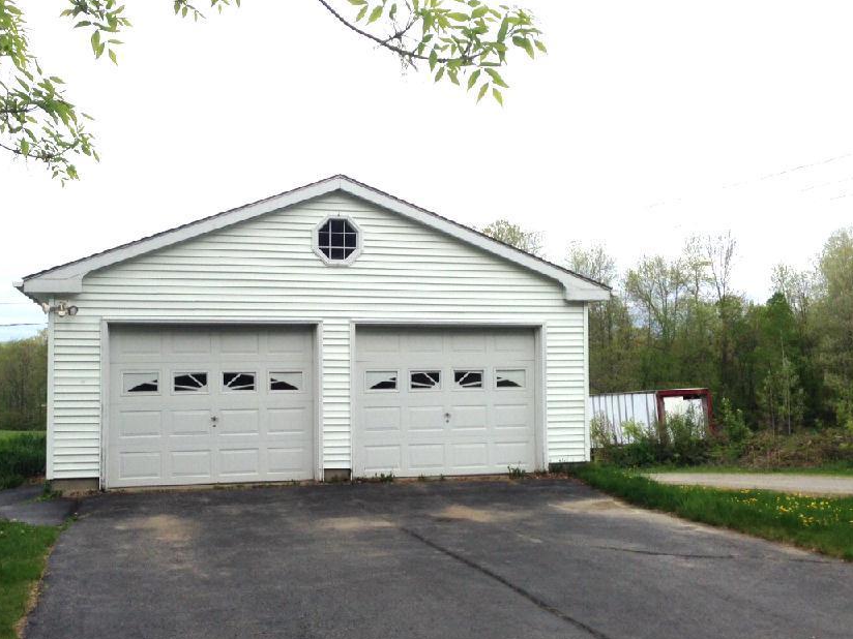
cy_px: 313
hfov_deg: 45.6
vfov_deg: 35.1
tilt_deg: +1.8
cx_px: 358
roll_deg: -0.1
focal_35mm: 41
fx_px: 1010
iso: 50
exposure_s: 1/1869
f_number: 2.4
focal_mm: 4.12
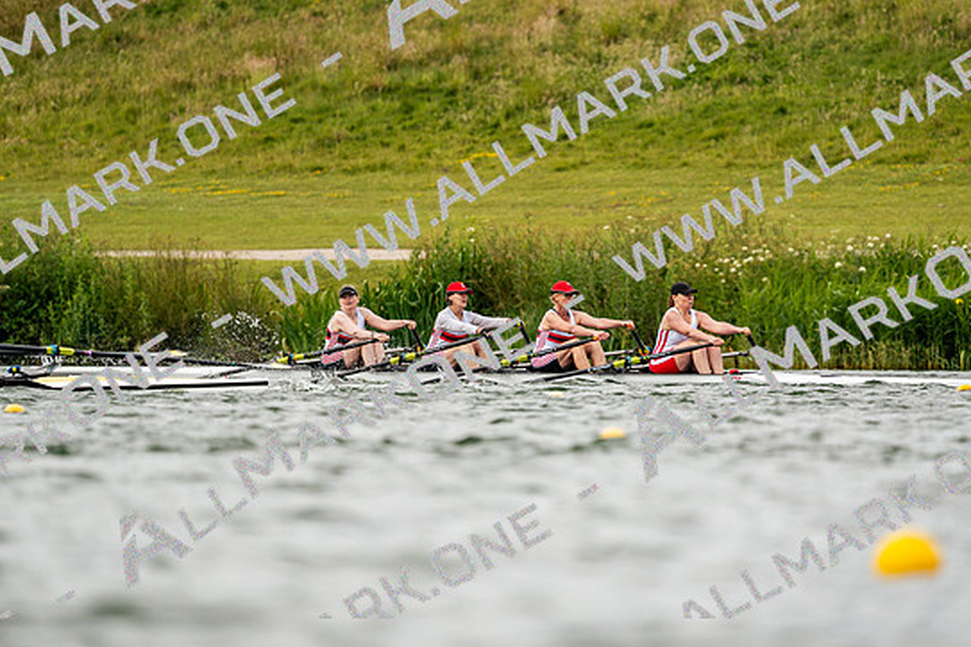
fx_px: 17288
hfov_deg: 3.2
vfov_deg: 2.1
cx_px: 483
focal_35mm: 641
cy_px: 312
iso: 500
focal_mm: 600
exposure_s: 1/2000
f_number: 6.3
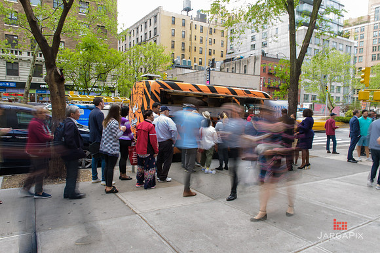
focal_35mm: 26
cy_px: 126
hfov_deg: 69.4
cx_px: 190
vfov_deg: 49.6
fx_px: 274
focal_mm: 26
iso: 64
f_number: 22
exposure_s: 1/2
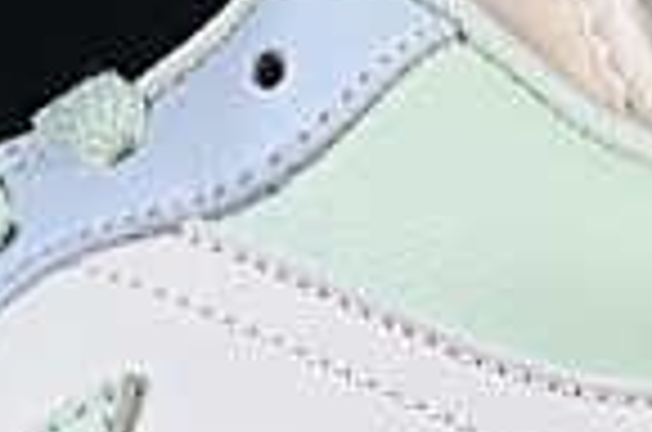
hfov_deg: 3.7
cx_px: 27
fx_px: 10120
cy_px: 108
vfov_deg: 2.4
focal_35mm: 560
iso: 160
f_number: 8
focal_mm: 50
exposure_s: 1/80
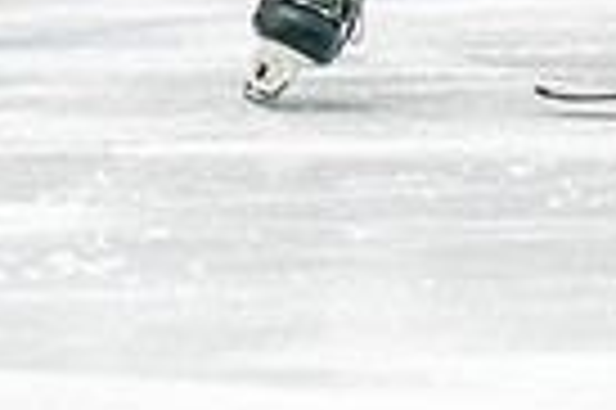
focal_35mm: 886
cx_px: 715
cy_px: -295
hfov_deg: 2.3
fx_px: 15142
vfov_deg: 1.5
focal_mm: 131
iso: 3200
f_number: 2.8
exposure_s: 1/1000
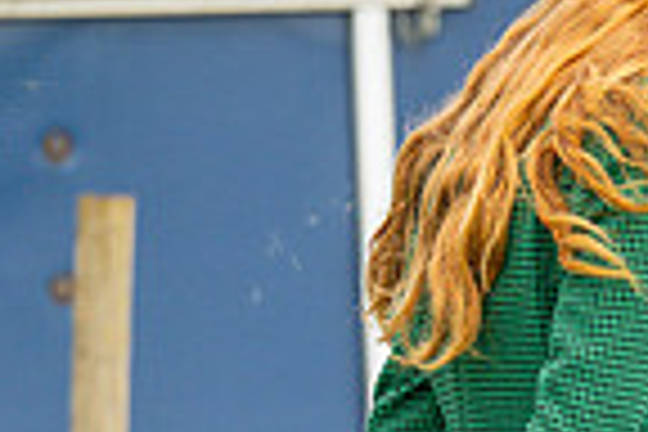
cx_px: 1228
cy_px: 886
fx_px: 13895
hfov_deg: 2.7
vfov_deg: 1.8
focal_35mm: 772
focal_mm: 165
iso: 400
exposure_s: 1/1600
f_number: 4
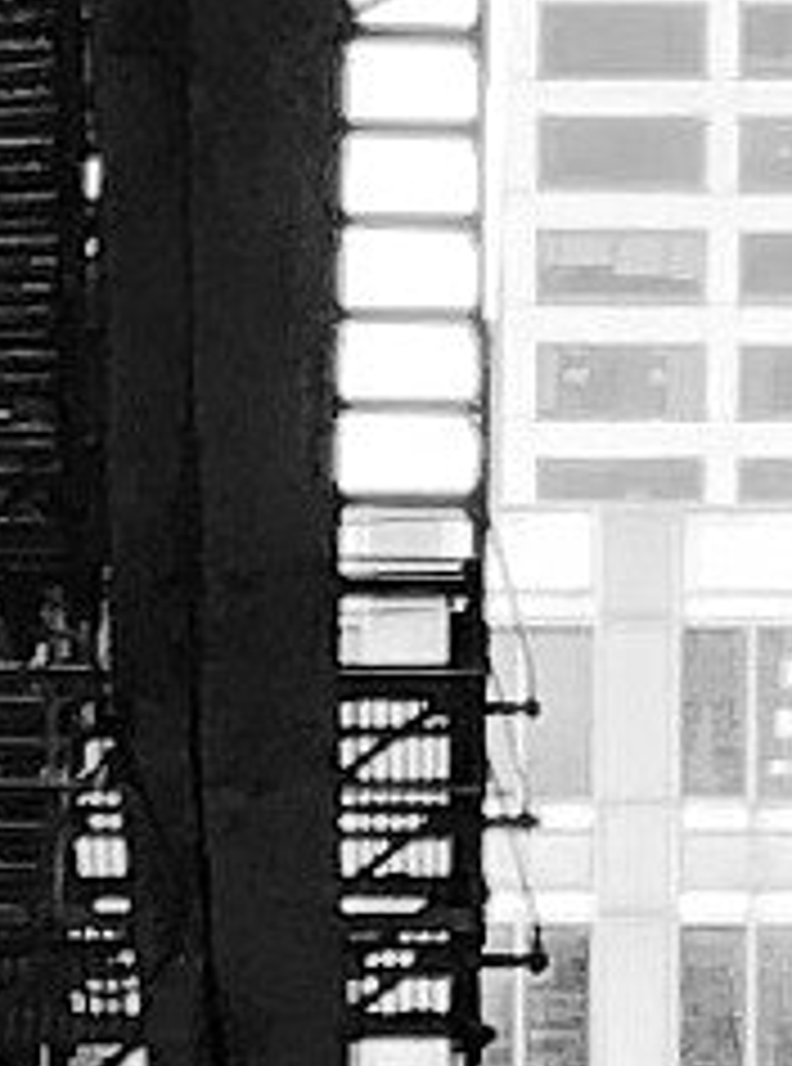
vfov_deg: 8.9
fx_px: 5802
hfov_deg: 7.8
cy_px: 3023
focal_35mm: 189
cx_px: 675
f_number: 1.8
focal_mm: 3.99
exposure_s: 1/120
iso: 50
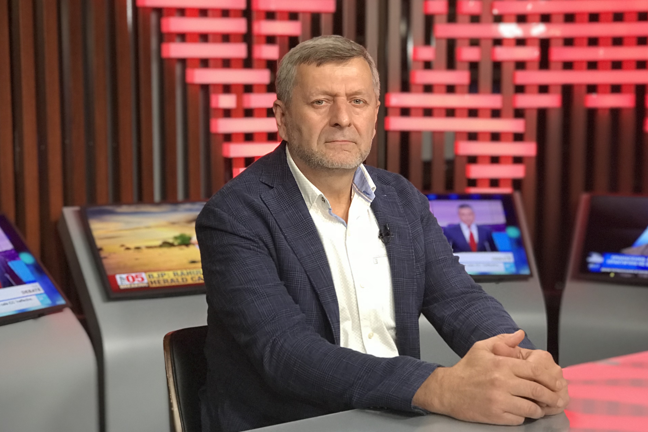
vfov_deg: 21.5
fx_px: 1134
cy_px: 179
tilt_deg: -4.3
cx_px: 331
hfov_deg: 31.9
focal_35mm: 63
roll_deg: +0.0
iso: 200
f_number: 2.8
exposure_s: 1/60
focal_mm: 6.6
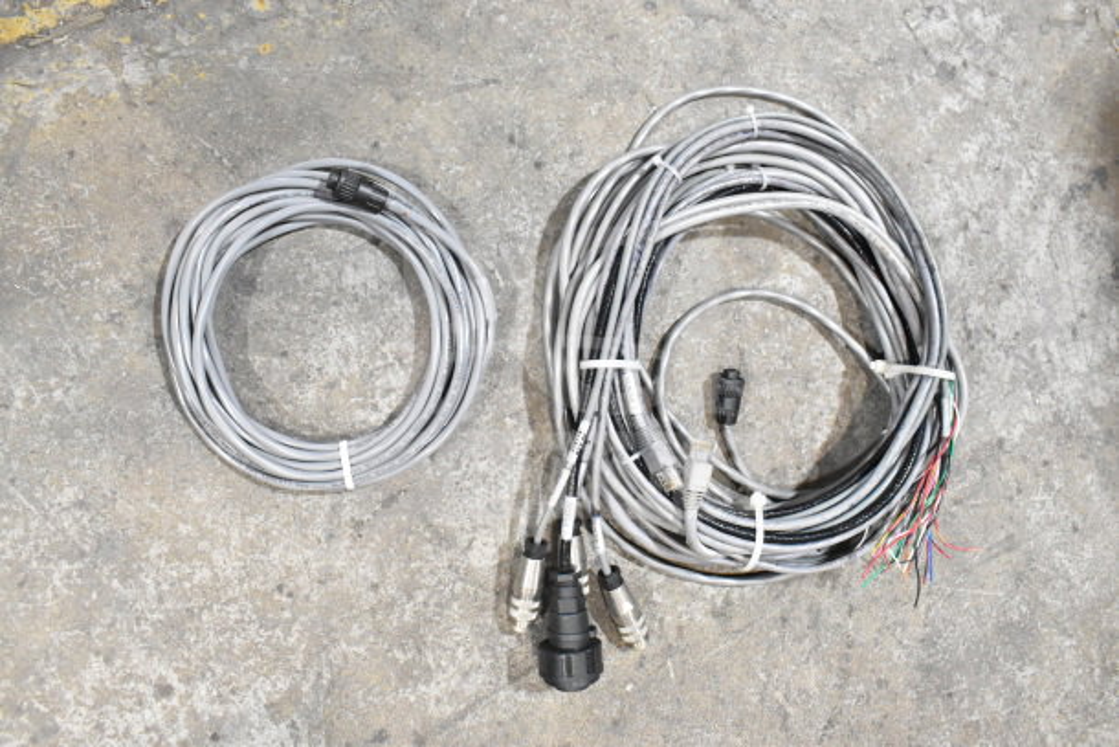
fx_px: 933
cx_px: 560
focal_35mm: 30
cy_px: 374
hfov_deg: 61.9
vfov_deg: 43.6
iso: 6400
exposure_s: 1/250
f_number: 8
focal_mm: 20
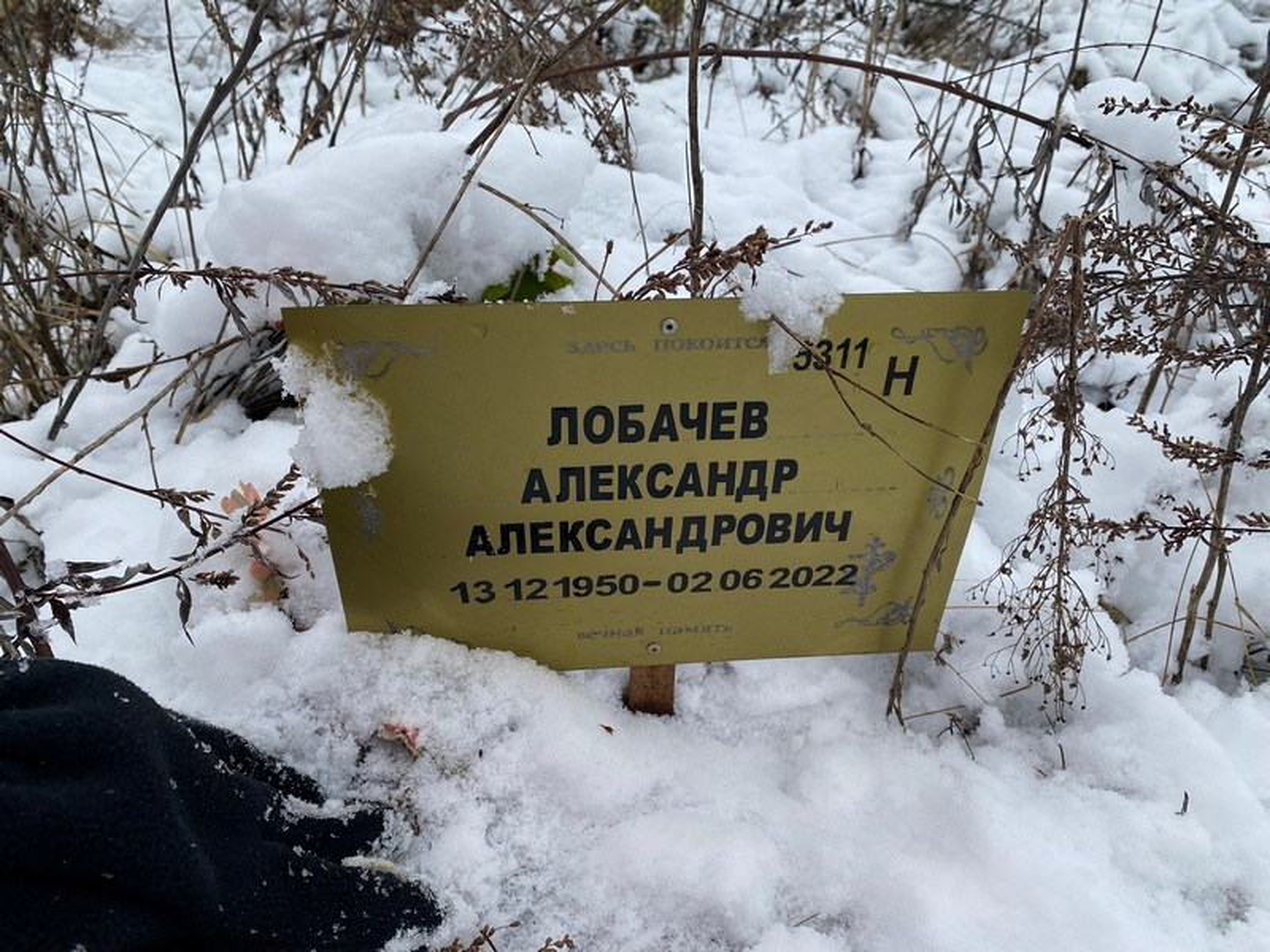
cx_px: 635
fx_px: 954
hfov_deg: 67.3
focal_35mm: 26
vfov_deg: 53.1
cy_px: 476
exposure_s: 1/426
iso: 32
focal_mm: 4.25
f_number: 1.8
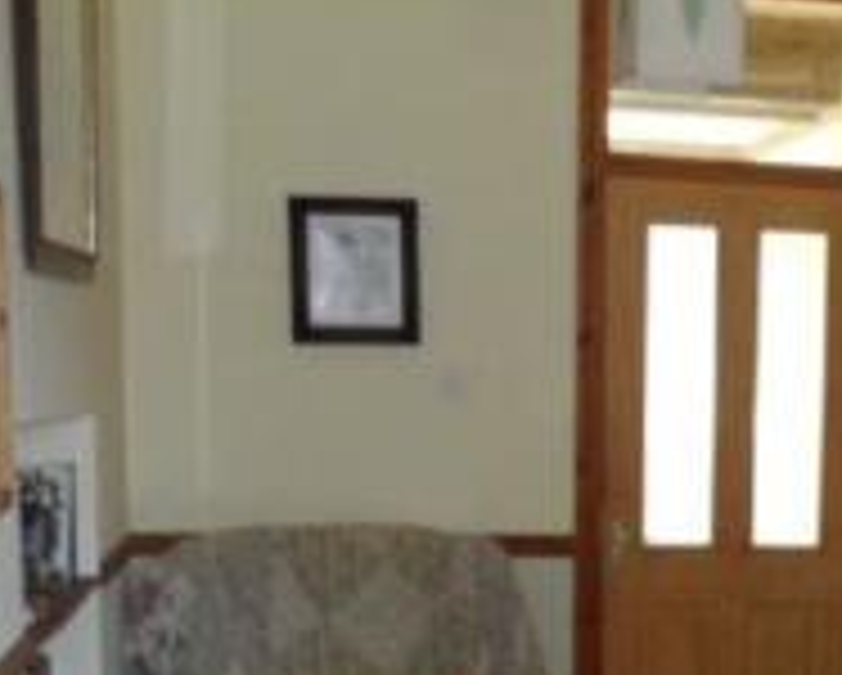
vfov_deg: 18.5
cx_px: 844
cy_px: 785
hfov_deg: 23.1
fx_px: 1971
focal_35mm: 79
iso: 240
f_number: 3.3
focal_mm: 4.9
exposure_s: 1/30
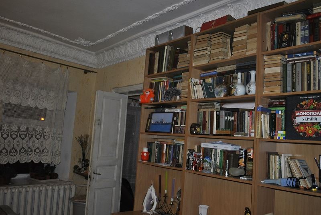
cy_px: 108
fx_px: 295
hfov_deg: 57.1
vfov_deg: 40.1
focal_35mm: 33
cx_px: 160
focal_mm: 22
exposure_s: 1/60
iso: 200
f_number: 3.8
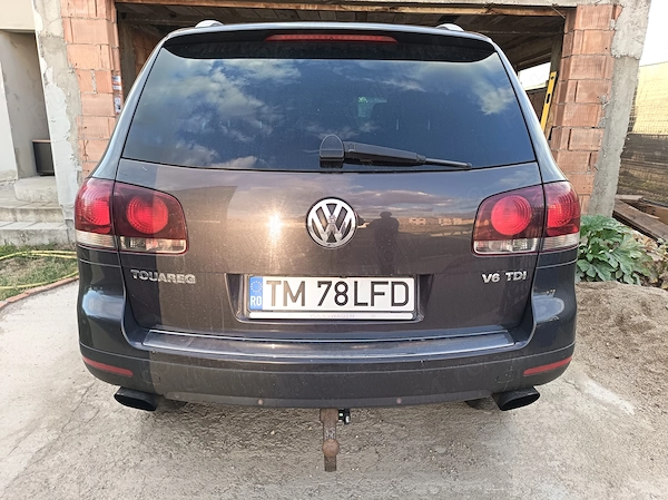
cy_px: 250
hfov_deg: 71.6
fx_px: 463
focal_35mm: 24
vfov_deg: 56.7
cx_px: 334
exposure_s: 1/120
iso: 545
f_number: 1.75
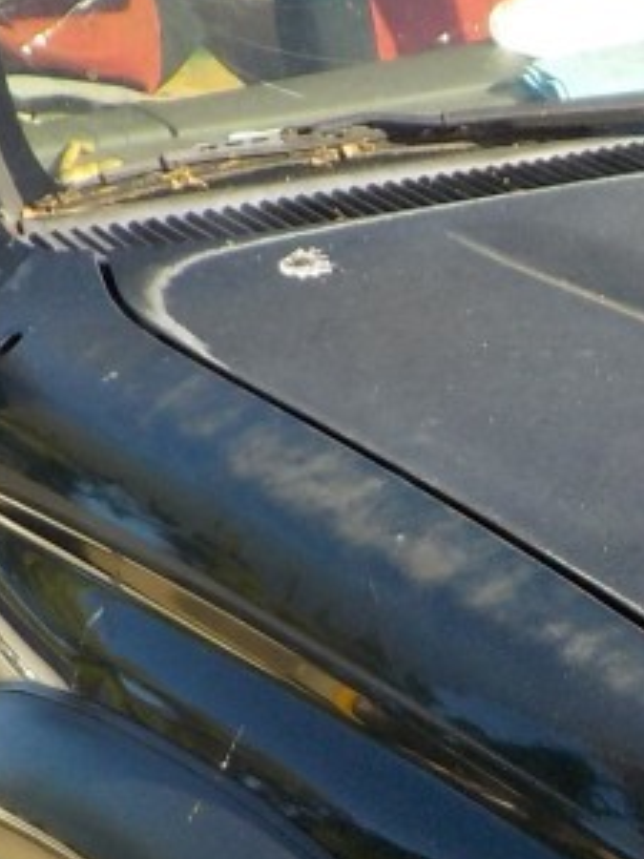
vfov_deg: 15.2
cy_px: 793
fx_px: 3175
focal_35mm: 128
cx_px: 650
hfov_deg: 11.5
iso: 125
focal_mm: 4.1
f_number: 3.3
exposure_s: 1/500
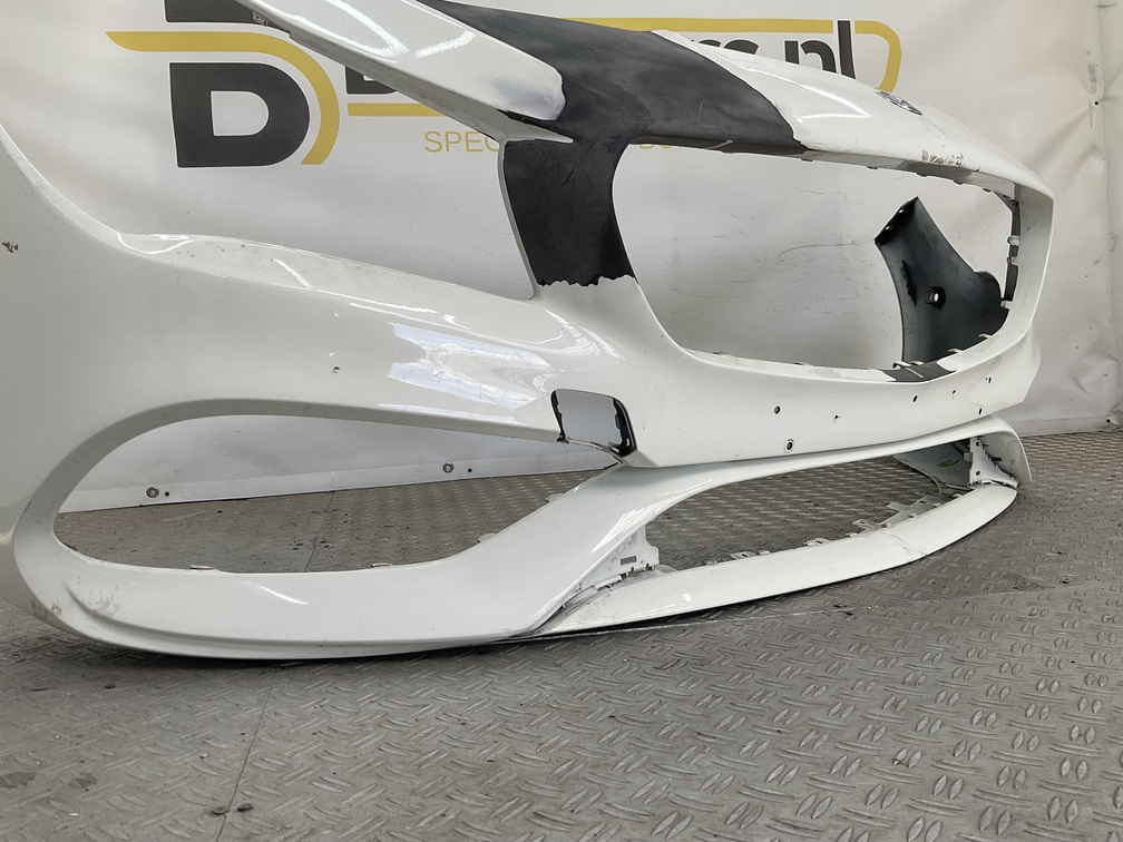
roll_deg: +1.1
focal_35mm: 29
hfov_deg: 61.7
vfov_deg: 48.2
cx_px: 562
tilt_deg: -4.3
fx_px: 941
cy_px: 421
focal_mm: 3
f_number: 1.8
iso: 16
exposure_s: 1/228
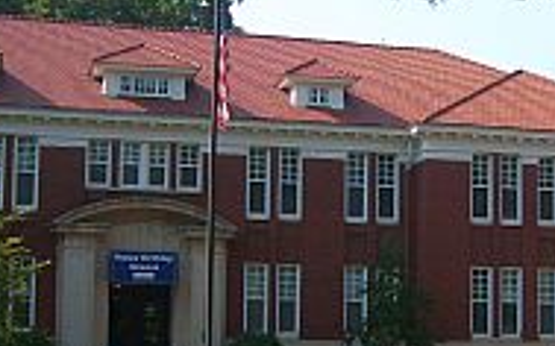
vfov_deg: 15.3
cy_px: 232
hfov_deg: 24.0
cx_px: 449
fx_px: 1285
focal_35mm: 85
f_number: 2.8
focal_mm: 5.8
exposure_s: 1/500
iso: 50
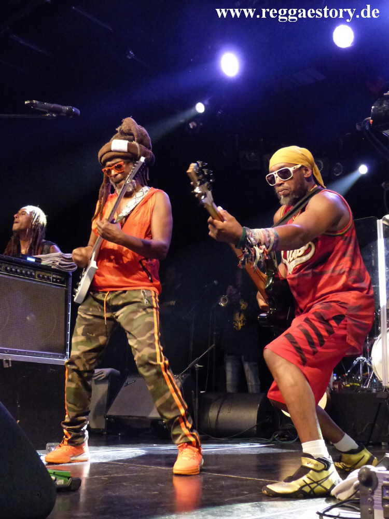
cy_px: 260
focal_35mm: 40
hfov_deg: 36.0
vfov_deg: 46.8
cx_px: 194
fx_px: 599
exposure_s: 1/60
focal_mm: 7.1
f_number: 2.8
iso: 1600
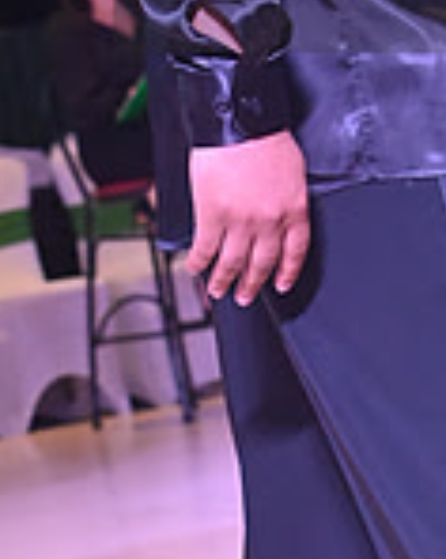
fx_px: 4266
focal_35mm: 258
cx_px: 637
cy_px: -72
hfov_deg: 5.9
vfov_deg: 7.5
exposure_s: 1/400
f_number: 7.1
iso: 5000
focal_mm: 70
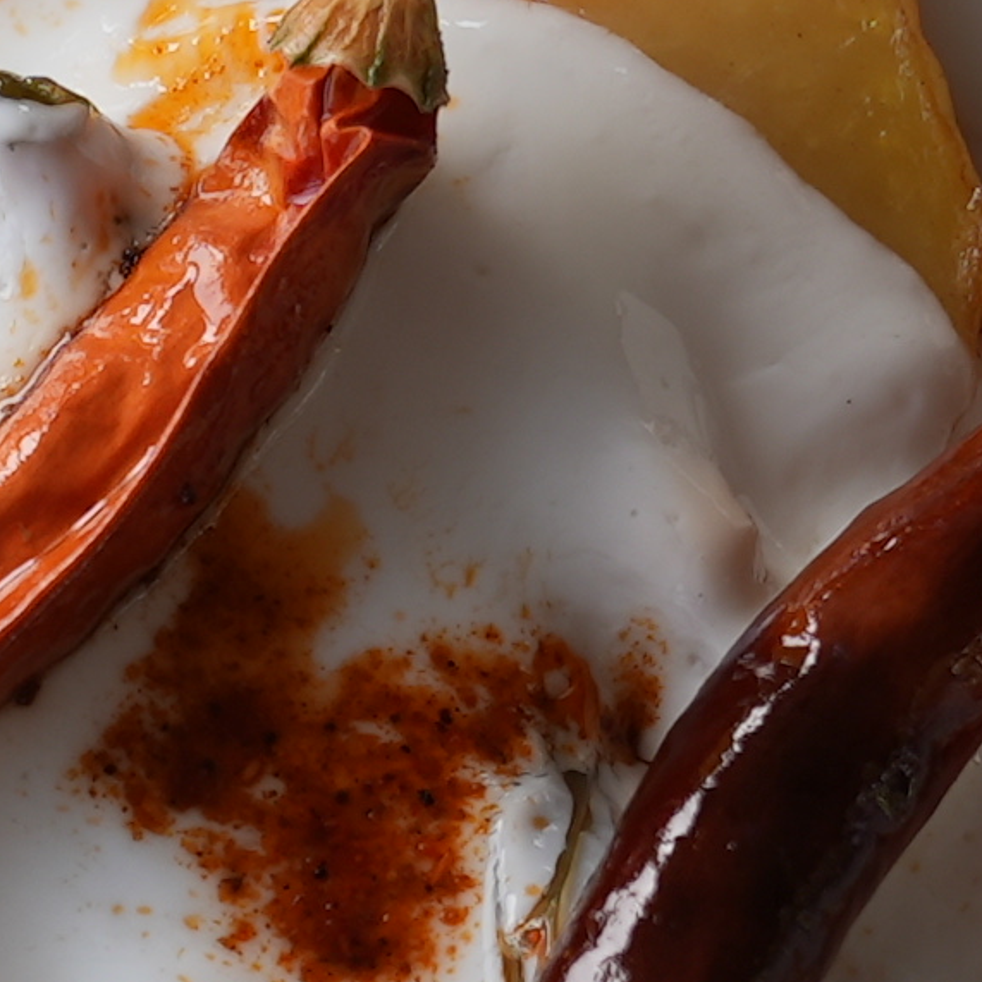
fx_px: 7093
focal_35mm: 221
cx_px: 81
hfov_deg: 7.9
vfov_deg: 7.9
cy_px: 1104
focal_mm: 35
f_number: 5
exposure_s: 1/100
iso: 80
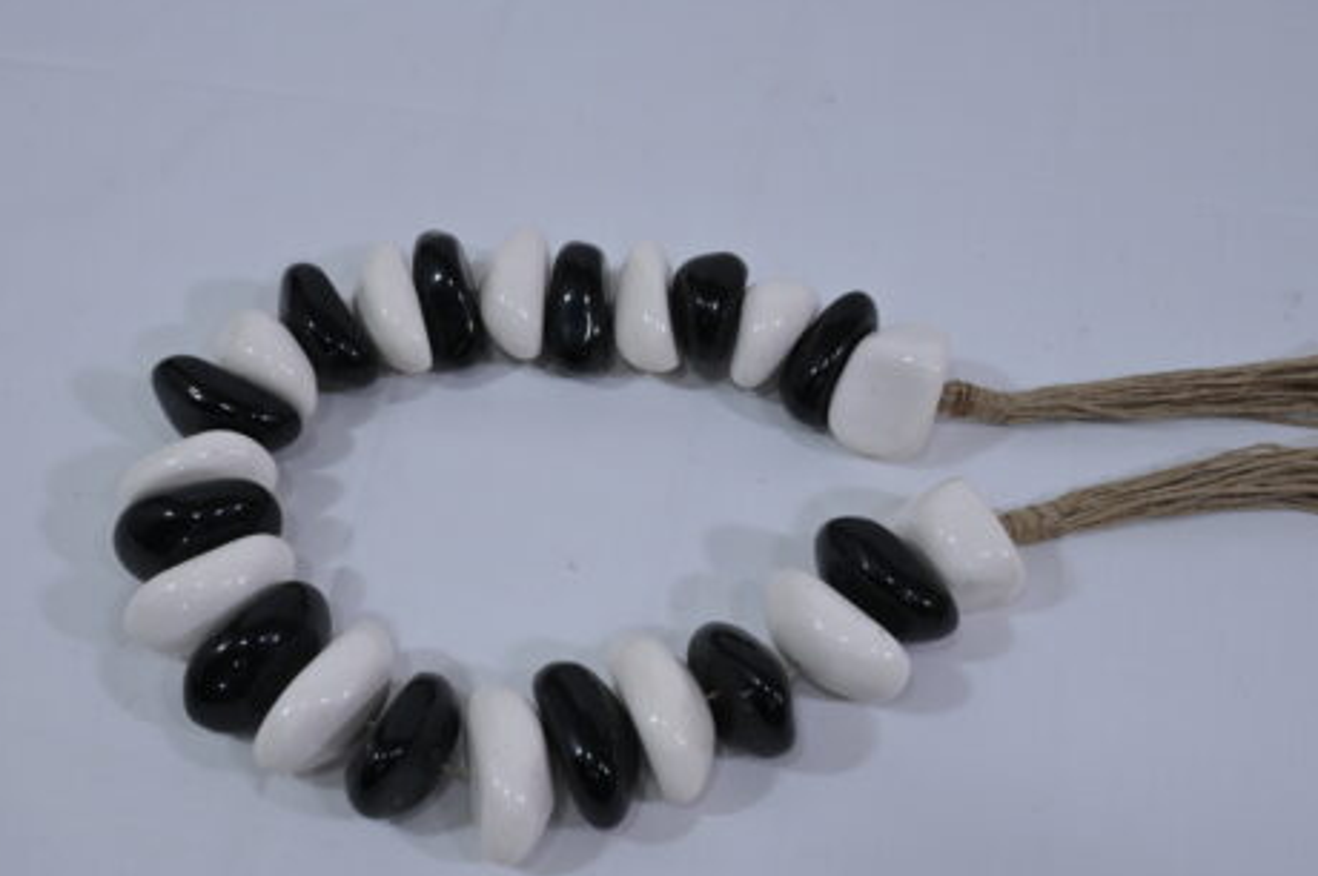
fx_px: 1573
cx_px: 722
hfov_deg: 45.4
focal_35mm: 43
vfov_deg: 31.0
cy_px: 537
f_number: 10
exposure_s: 1/125
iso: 640
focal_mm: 33
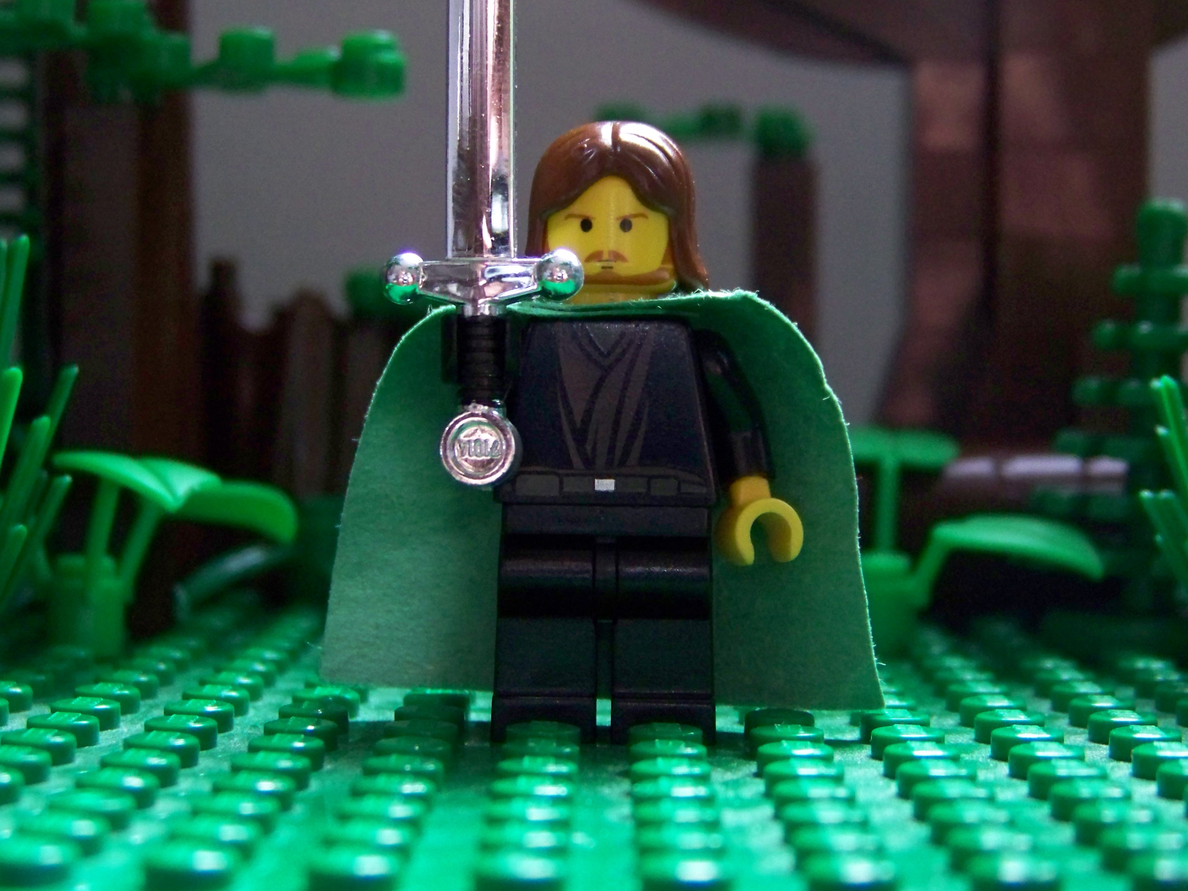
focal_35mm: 79
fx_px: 2711
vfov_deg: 18.7
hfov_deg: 24.7
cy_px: 394
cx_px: 617
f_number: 3.2
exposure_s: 1/2
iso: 400
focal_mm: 11.7
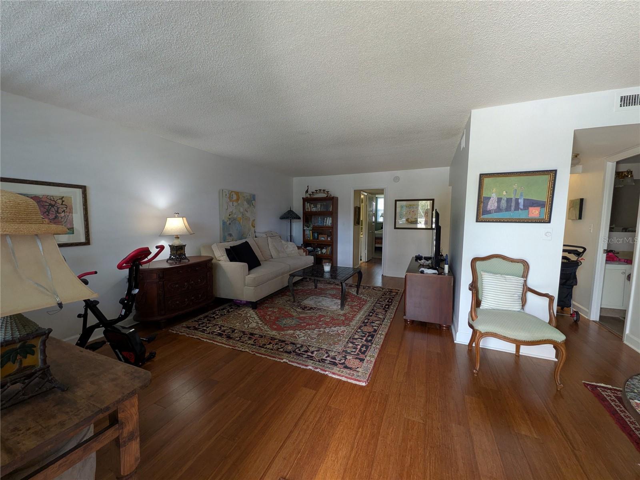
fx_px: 259
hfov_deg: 102.1
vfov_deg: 85.7
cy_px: 240
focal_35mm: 14
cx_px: 320
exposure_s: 1/60
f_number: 2.2
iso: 138
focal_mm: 1.85
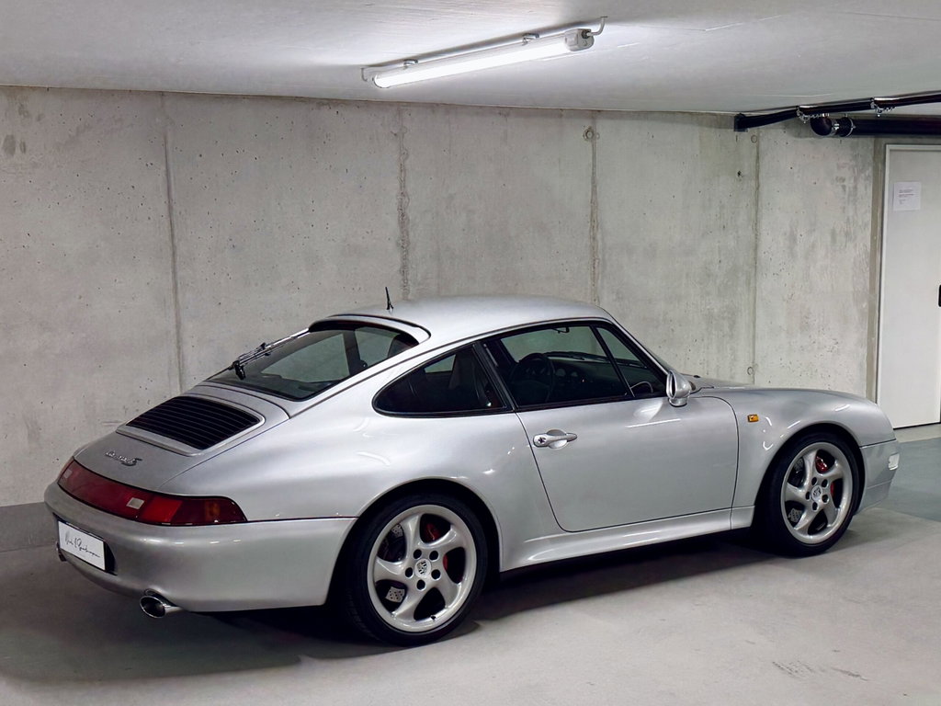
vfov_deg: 56.8
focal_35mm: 24
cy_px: 353
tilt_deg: -10.1
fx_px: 652
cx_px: 470
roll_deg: +0.7
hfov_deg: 71.6
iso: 250
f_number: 1.78
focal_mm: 6.76
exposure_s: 1/100
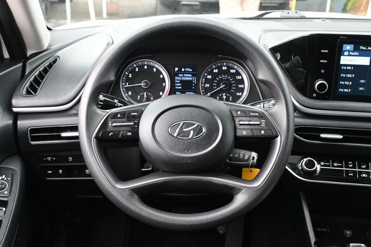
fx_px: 448
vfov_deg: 30.8
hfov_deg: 45.0
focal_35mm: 44
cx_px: 186
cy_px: 124
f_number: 4.8
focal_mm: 29
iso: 2500
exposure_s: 1/125
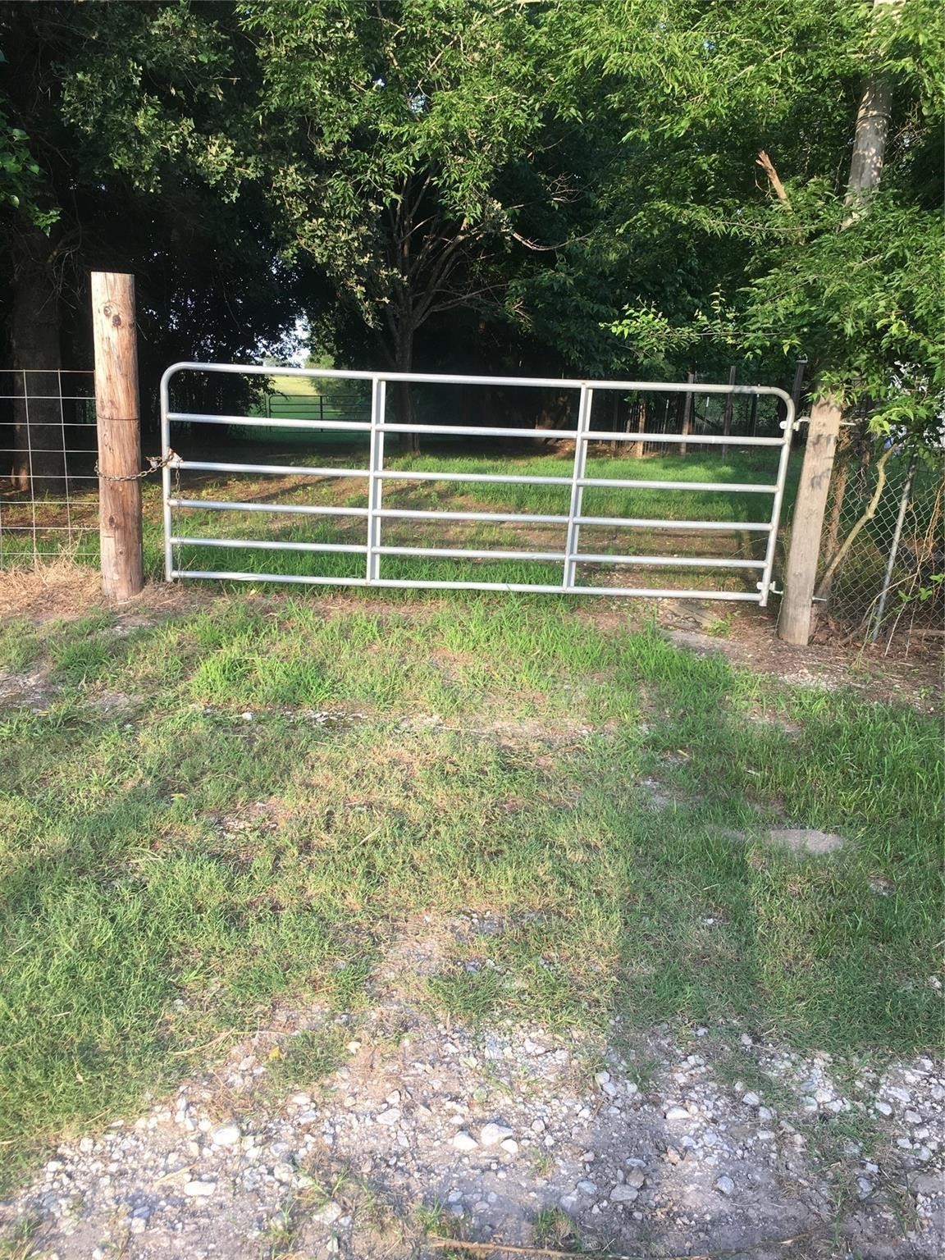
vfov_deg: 61.7
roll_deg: -1.7
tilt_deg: -10.3
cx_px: 472
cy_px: 630
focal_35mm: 29
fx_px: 1056
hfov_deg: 48.2
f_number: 2.2
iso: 25
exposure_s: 1/120
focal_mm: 4.15
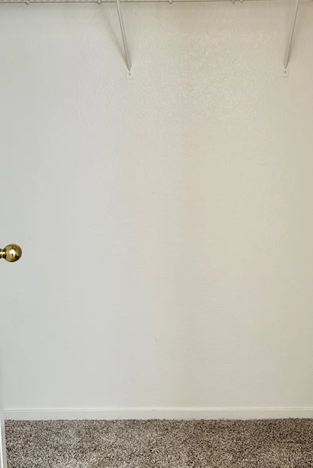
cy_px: 193
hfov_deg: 32.4
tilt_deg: -6.7
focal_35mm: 41
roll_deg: +0.1
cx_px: 205
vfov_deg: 47.2
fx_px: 534
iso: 64
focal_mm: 6.76
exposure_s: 1/160
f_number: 1.78
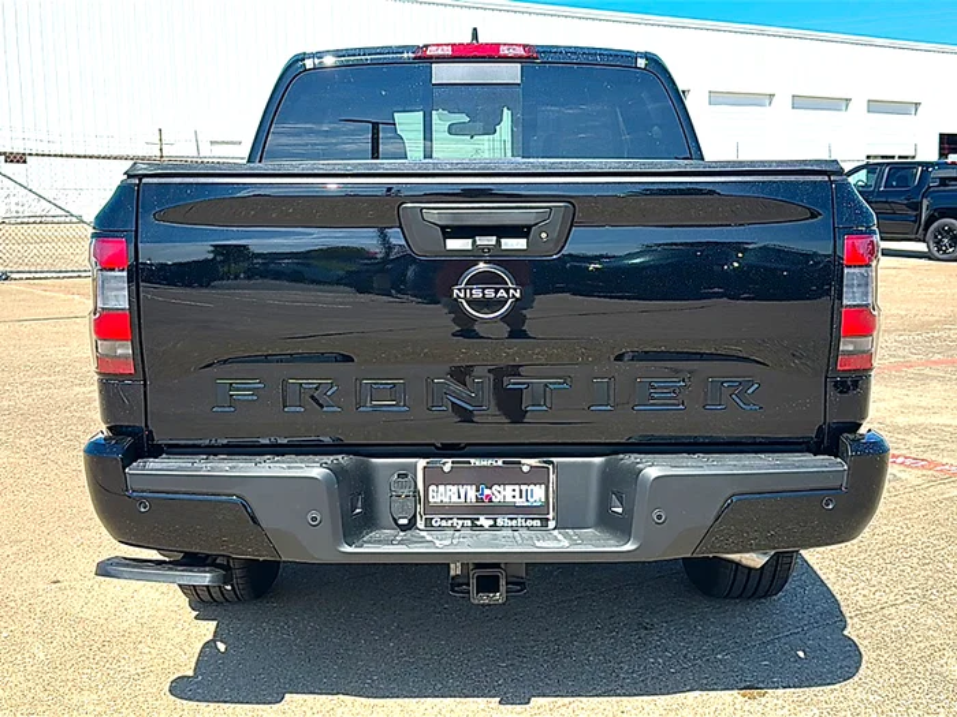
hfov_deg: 50.1
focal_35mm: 37
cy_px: 358
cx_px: 478
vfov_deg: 38.7
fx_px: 1023
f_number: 1.78
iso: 80
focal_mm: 6.86
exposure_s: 1/4386
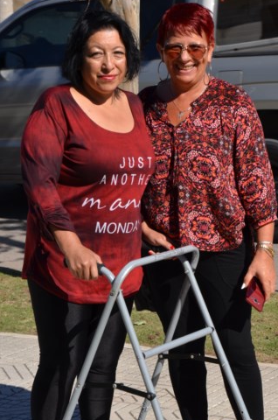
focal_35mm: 132
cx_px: 156
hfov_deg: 10.3
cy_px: 192
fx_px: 1536
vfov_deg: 15.6
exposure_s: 1/250
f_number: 8
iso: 100
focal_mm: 66
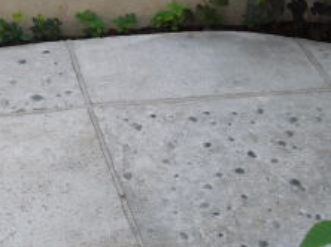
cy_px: 62
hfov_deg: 18.3
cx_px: -15
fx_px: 993
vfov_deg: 14.2
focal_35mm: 104
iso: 100
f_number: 3.1
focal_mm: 6.3
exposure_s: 1/320
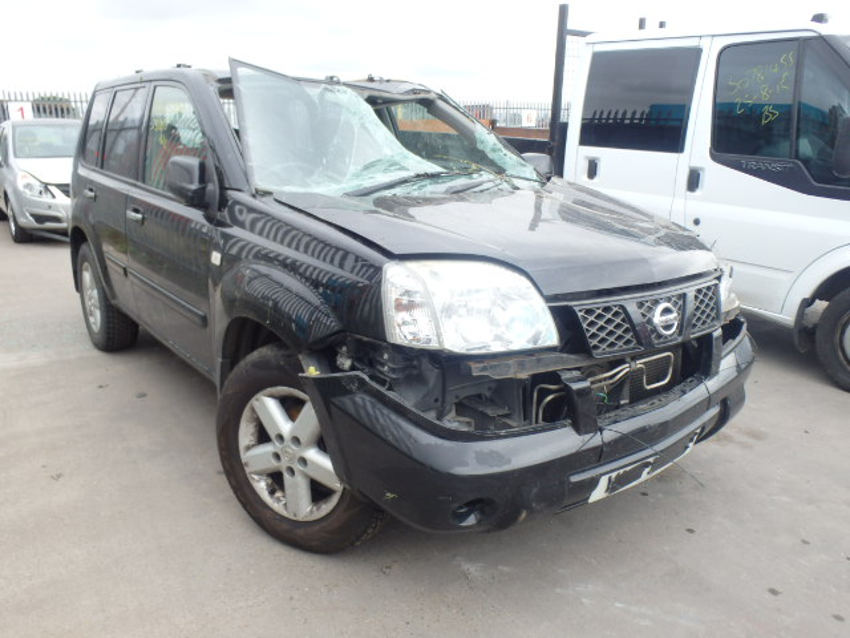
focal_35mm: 28
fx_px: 688
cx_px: 425
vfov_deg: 49.7
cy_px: 319
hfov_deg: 63.4
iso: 125
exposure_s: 1/125
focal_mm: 5
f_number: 3.9
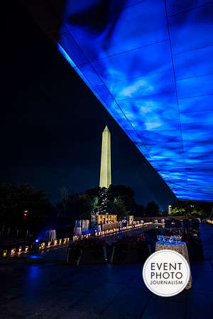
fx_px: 142
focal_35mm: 16
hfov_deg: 73.7
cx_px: 106
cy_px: 160
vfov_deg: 96.7
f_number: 2
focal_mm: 16
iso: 720
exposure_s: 1/30
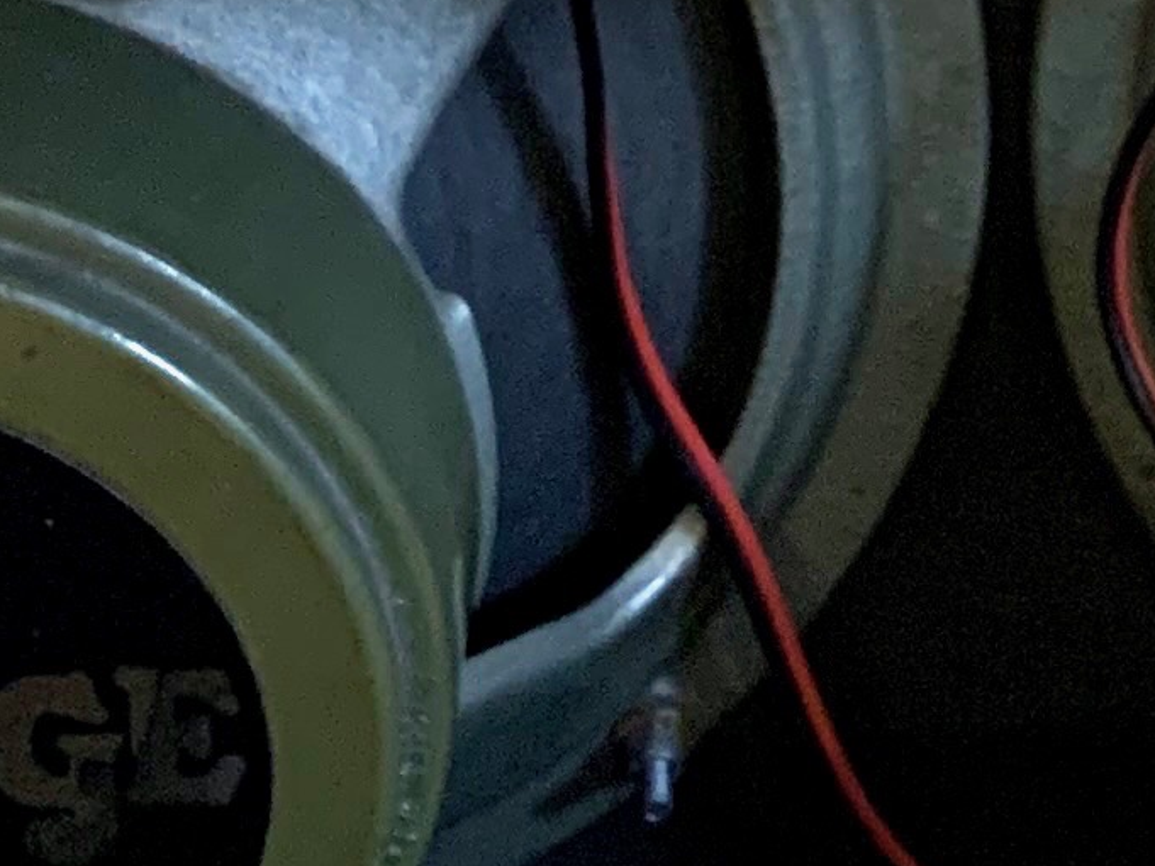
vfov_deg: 9.1
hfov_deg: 12.7
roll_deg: -0.1
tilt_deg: -22.1
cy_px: -866
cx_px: 1106
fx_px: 5139
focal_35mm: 154
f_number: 1.8
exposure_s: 1/33
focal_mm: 4.25
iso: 400
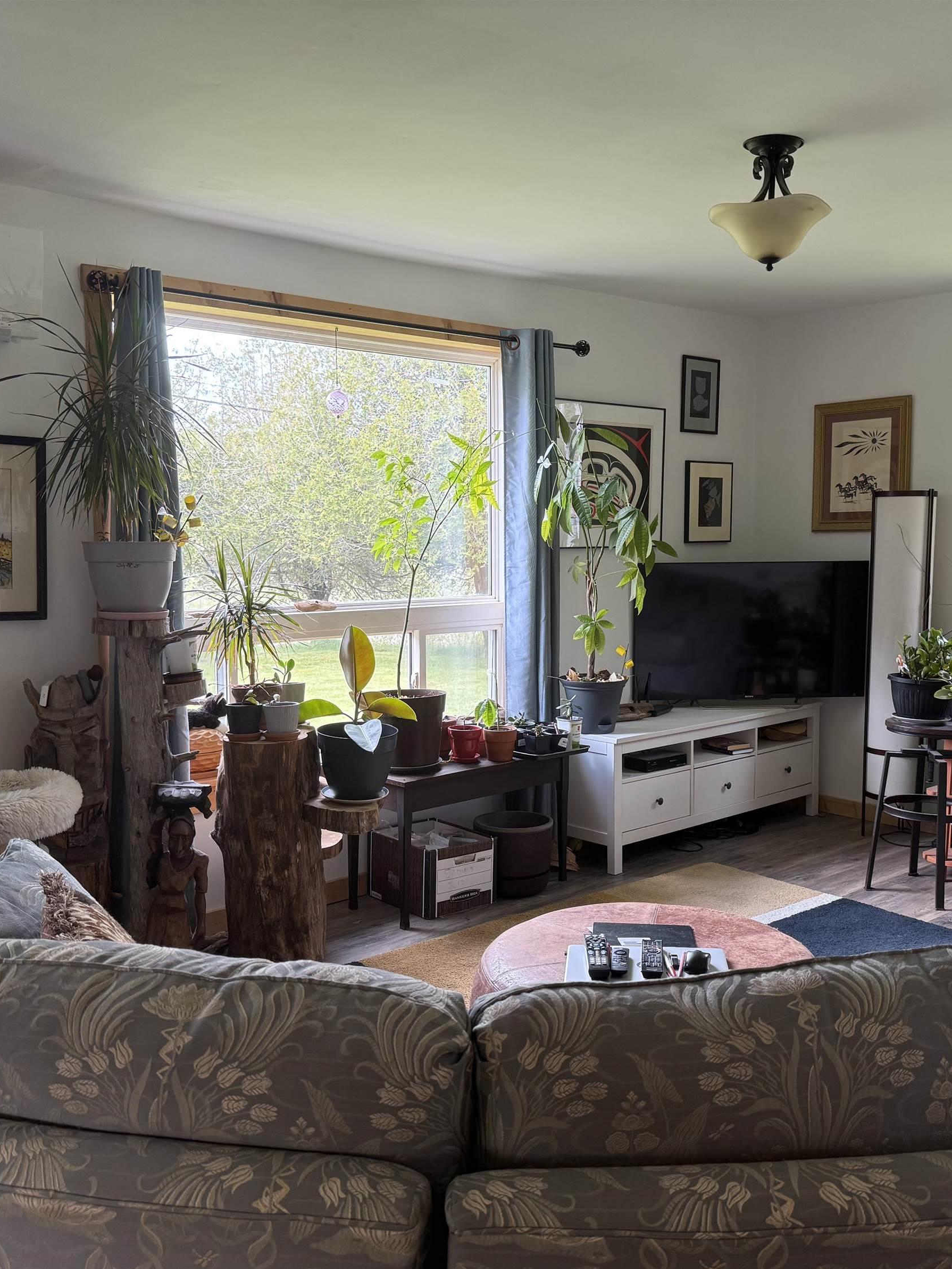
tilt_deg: -5.3
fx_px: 1210
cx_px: 557
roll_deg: -0.5
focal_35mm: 33
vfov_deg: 55.3
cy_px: 654
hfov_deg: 42.8
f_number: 1.78
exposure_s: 1/121
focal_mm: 6.76
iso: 125
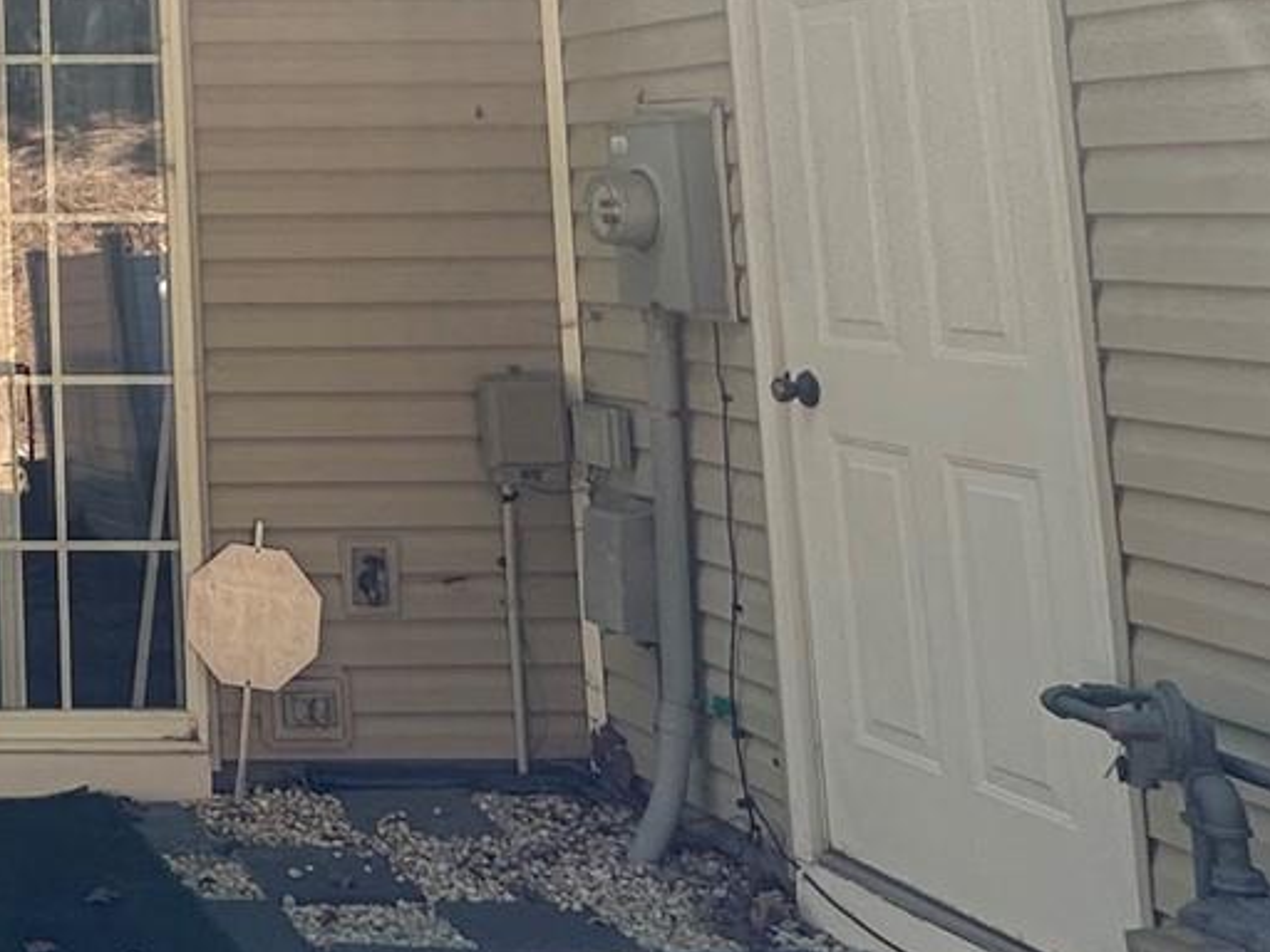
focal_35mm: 56
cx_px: -422
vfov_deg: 24.4
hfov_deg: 27.9
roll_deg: +0.4
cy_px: -94
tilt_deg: +7.9
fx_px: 2055
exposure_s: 1/334
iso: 40
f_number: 2.2
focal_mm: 2.22
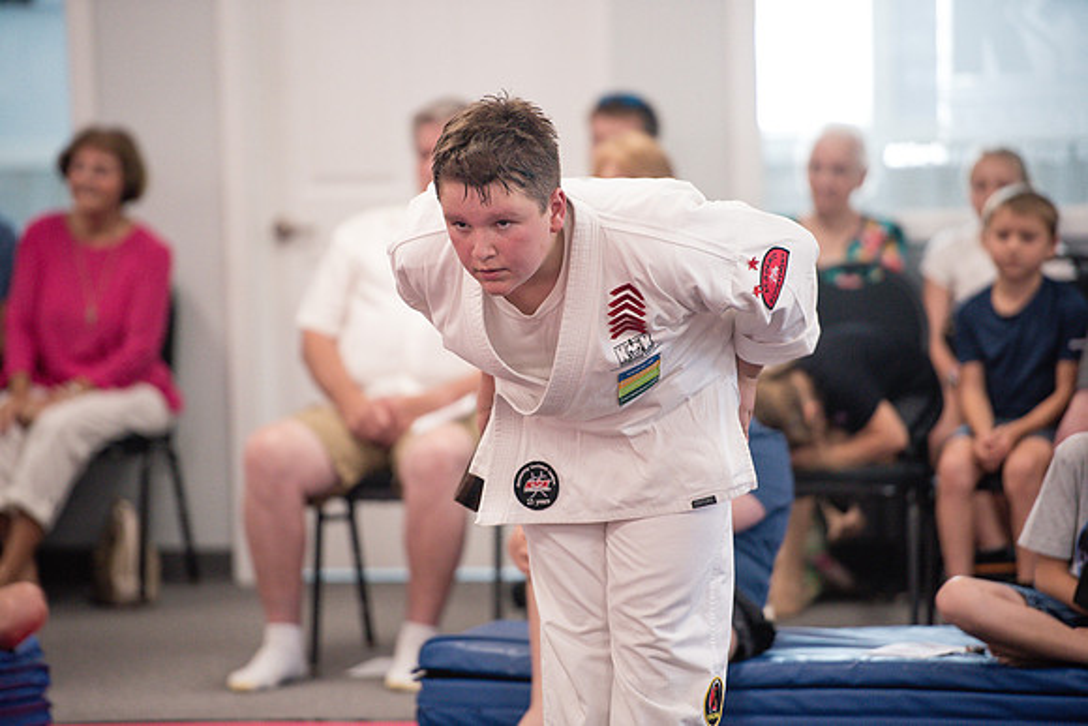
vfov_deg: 6.9
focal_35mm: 200
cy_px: 363
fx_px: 6046
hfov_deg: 10.3
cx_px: 544
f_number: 2.8
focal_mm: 200
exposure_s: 1/400
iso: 1600
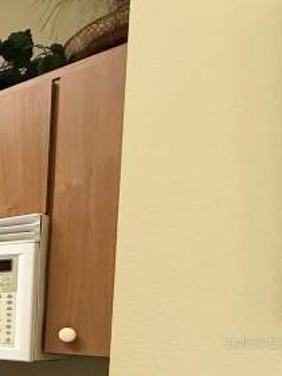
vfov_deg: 42.7
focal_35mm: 40
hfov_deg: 20.9
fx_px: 434
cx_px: -250
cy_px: 342
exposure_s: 1/60
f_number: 2.2
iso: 320
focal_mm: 2.22
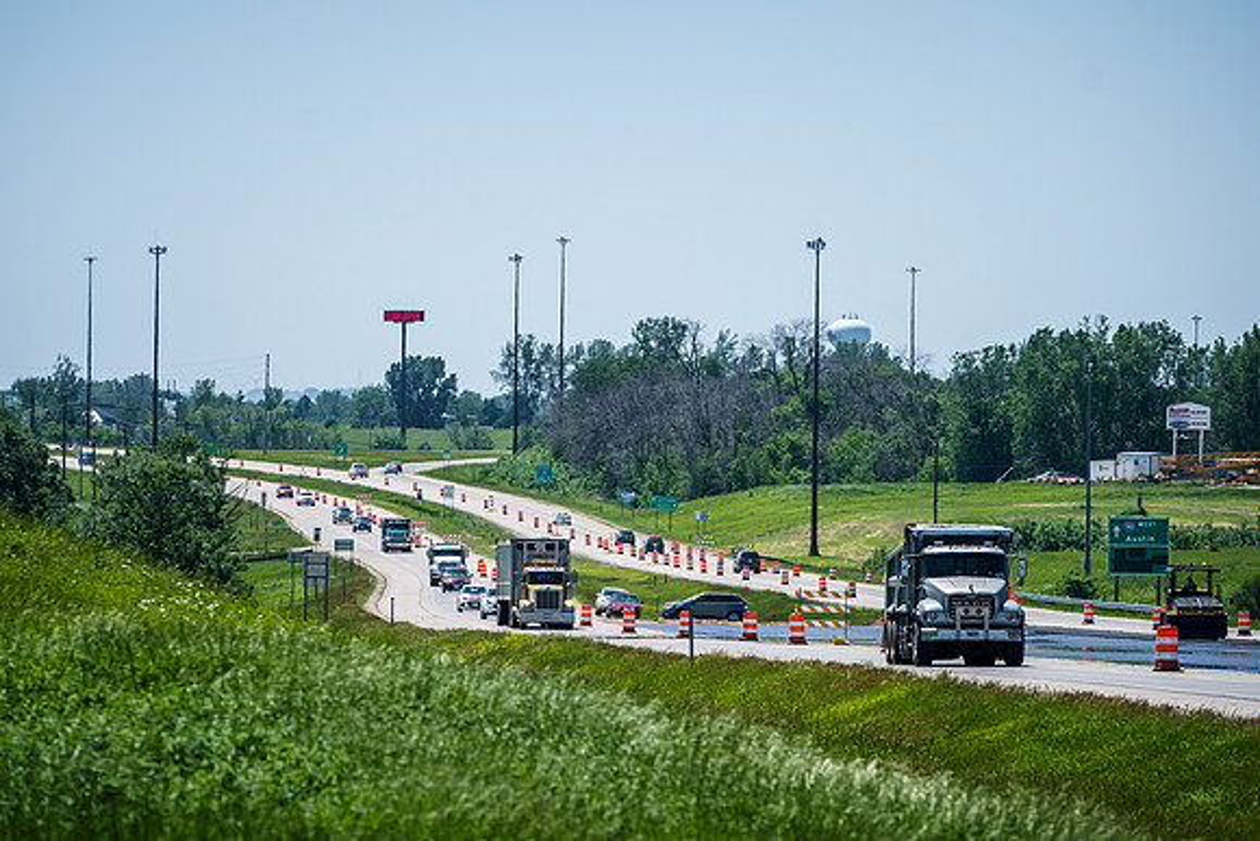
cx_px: 599
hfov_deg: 8.2
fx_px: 8801
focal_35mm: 251
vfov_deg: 5.5
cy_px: 343
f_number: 5.6
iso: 200
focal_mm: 200
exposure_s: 1/1250
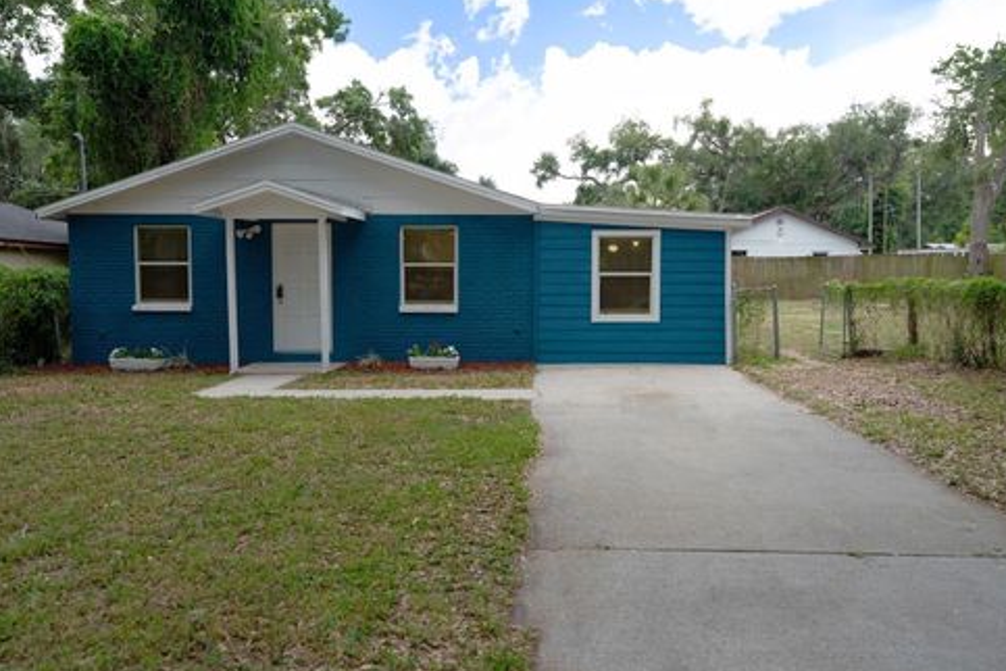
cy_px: 337
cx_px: 517
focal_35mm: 30
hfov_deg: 61.9
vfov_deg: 43.6
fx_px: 838
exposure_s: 1/160
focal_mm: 29
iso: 125
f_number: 4
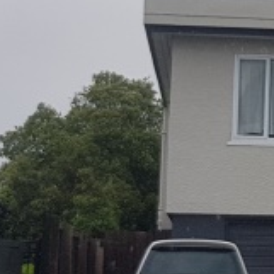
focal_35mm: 146
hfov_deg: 11.2
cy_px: 90
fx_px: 1307
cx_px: 480
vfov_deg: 11.9
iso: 40
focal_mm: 4.2
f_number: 1.7
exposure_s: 1/2064
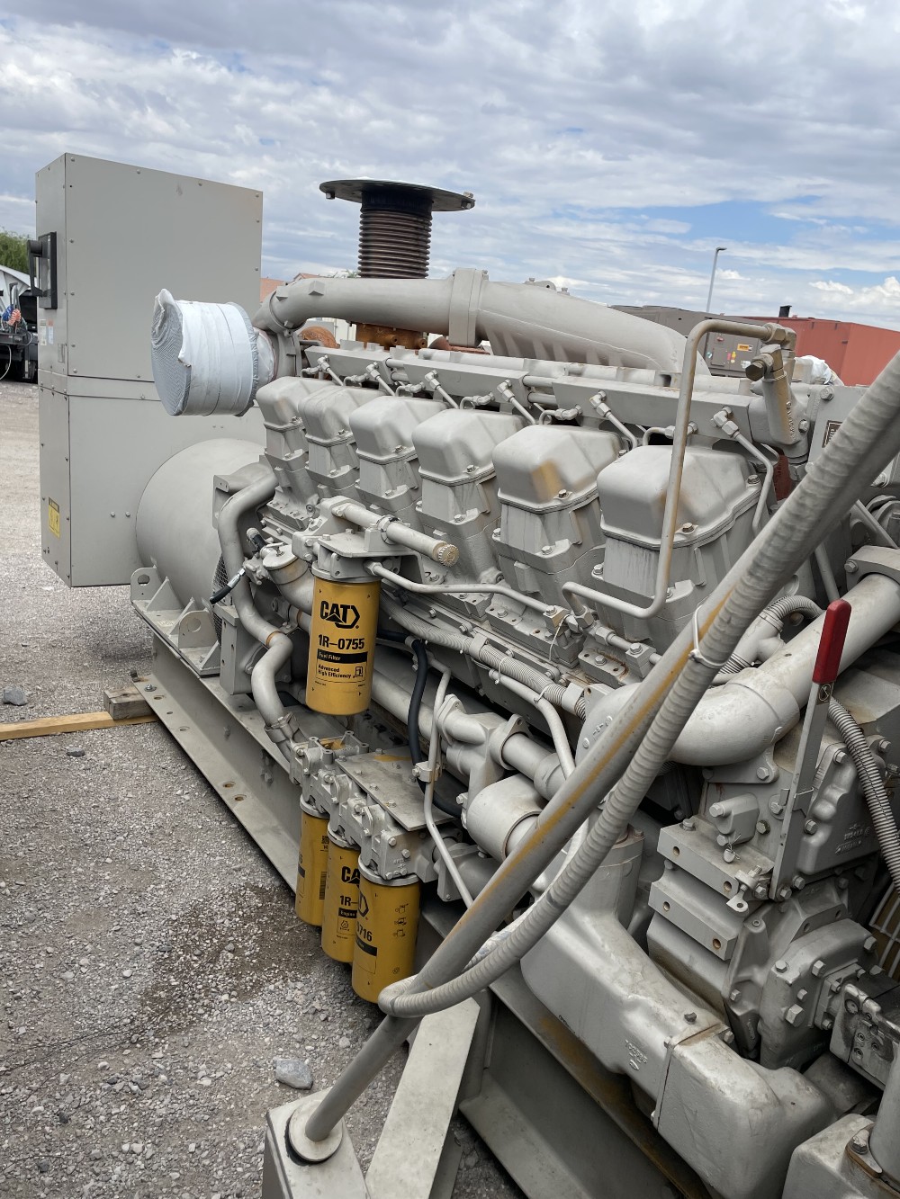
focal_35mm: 26
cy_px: 600
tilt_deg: -15.1
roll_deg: -5.4
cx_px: 450
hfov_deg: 53.1
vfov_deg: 67.3
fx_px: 901
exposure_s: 1/2817
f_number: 1.6
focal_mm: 4.2
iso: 32
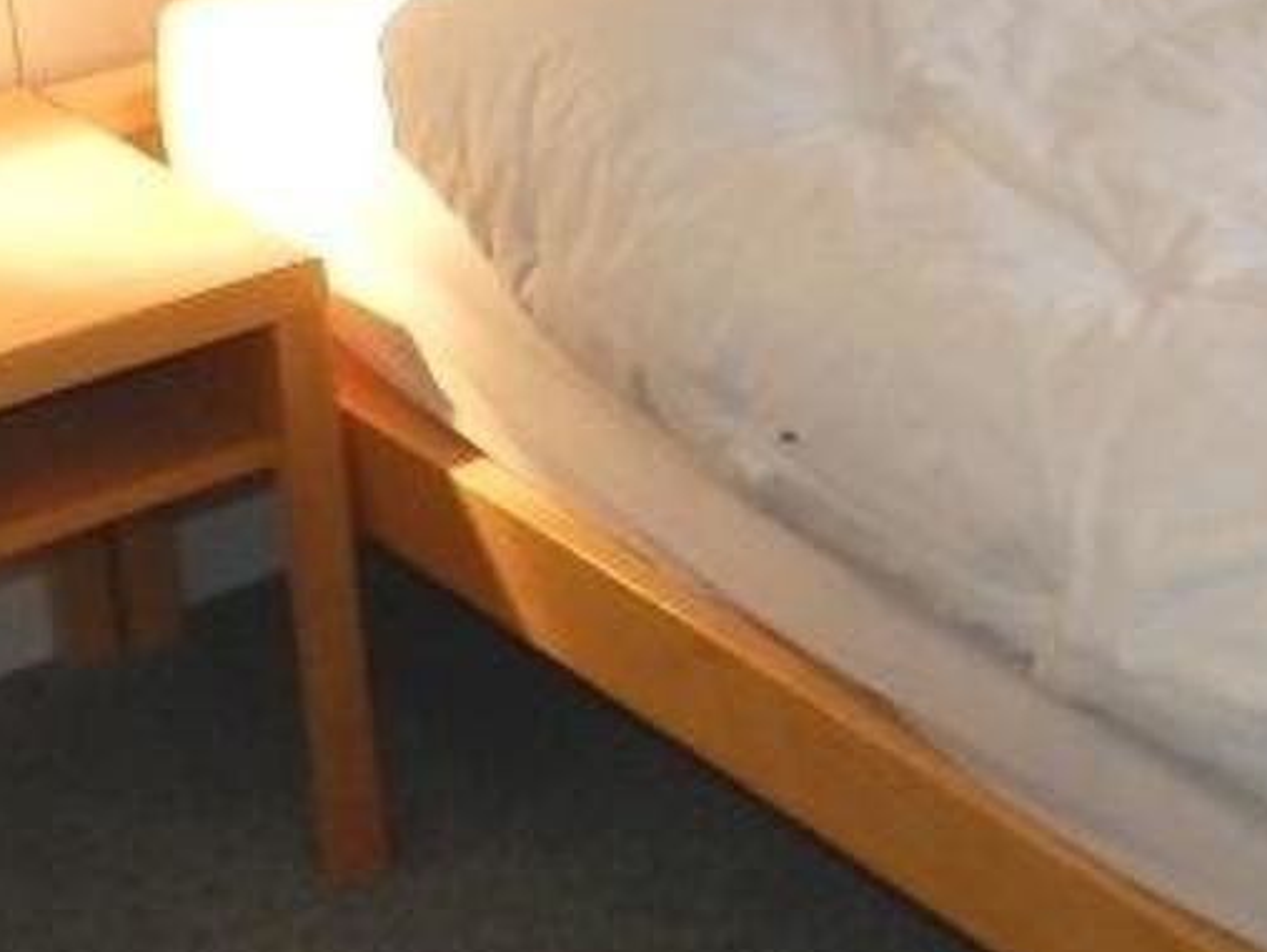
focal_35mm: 93
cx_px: 1895
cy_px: -213
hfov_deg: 18.6
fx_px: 3406
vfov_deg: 15.3
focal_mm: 4
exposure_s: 1/30
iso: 180
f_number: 3.4
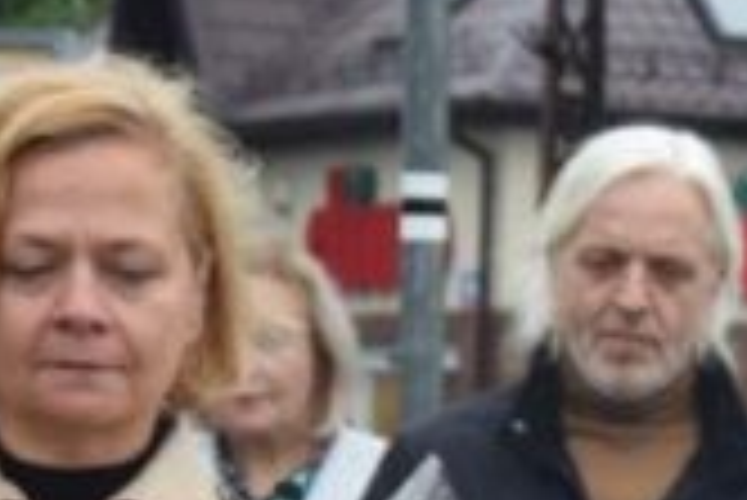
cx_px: 702
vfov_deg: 4.1
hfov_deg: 6.2
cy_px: 811
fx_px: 6916
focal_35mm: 333
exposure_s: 1/125
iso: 400
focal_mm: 48
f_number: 5.6
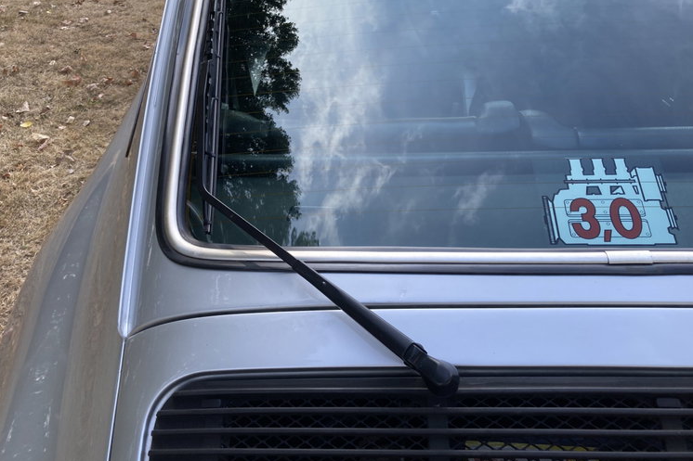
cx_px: 355
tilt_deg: -36.2
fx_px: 577
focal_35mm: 30
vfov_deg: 43.5
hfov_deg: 61.9
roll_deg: +1.0
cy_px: 198
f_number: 1.8
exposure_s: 1/527
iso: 20
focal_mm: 3.99
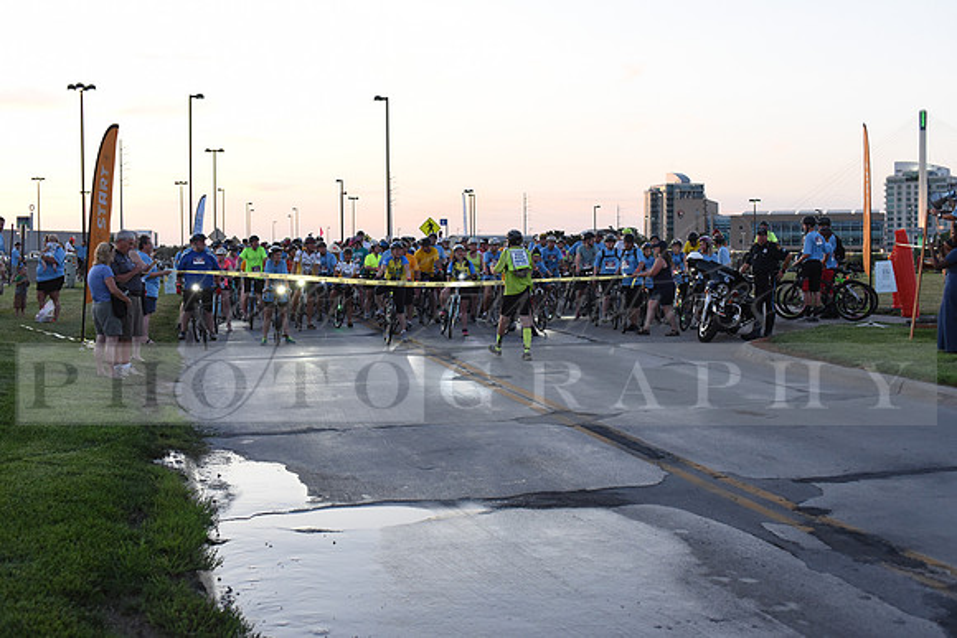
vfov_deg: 27.0
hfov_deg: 39.6
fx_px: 1329
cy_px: 319
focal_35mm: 50
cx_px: 478
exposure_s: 1/400
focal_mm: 50
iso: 2500
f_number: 4
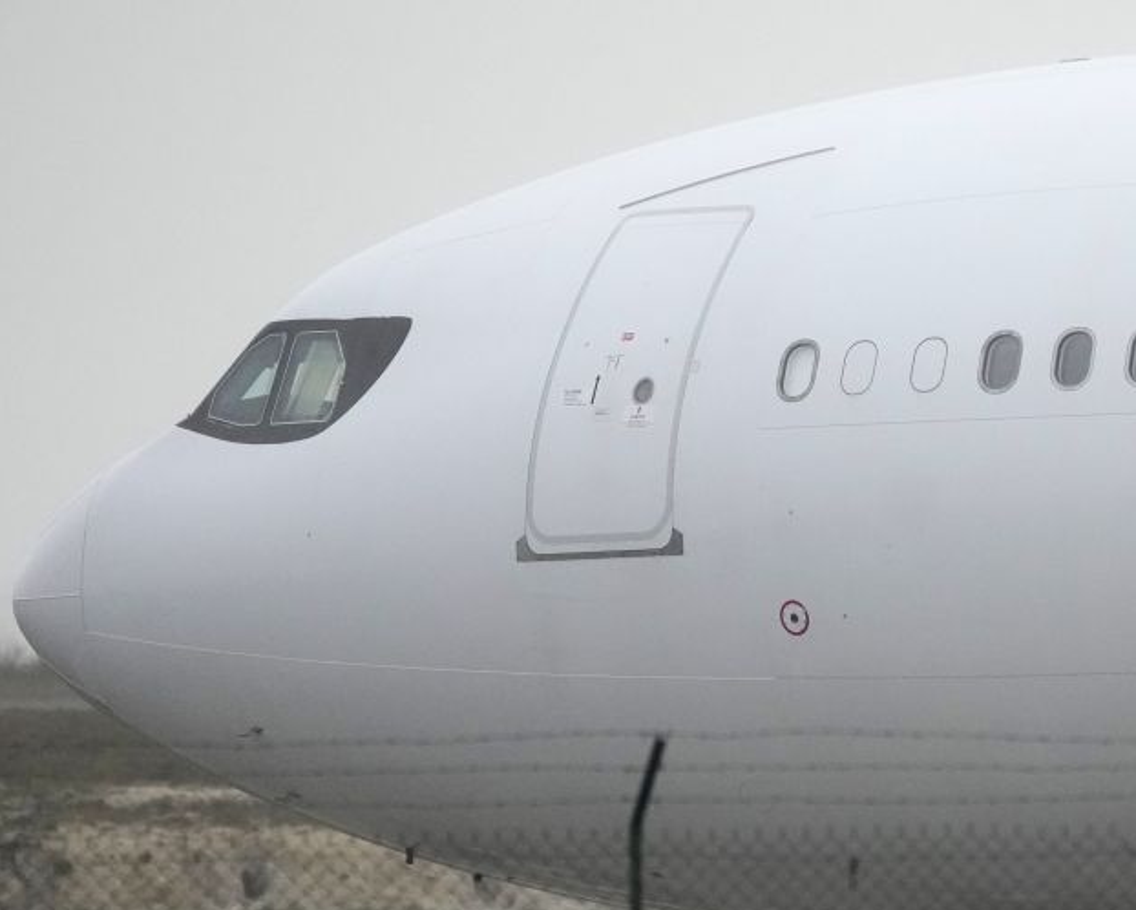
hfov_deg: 1.9
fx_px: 35145
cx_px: 1129
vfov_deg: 1.5
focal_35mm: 1045
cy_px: 652
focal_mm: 373
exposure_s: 1/1600
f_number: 5.6
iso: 4000
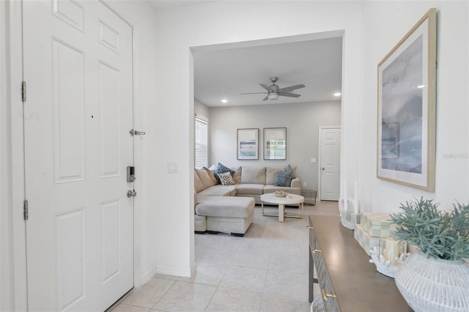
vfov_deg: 73.7
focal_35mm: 16
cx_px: 234
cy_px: 156
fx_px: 208
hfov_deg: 96.8
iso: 400
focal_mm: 16
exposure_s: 1/25
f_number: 8
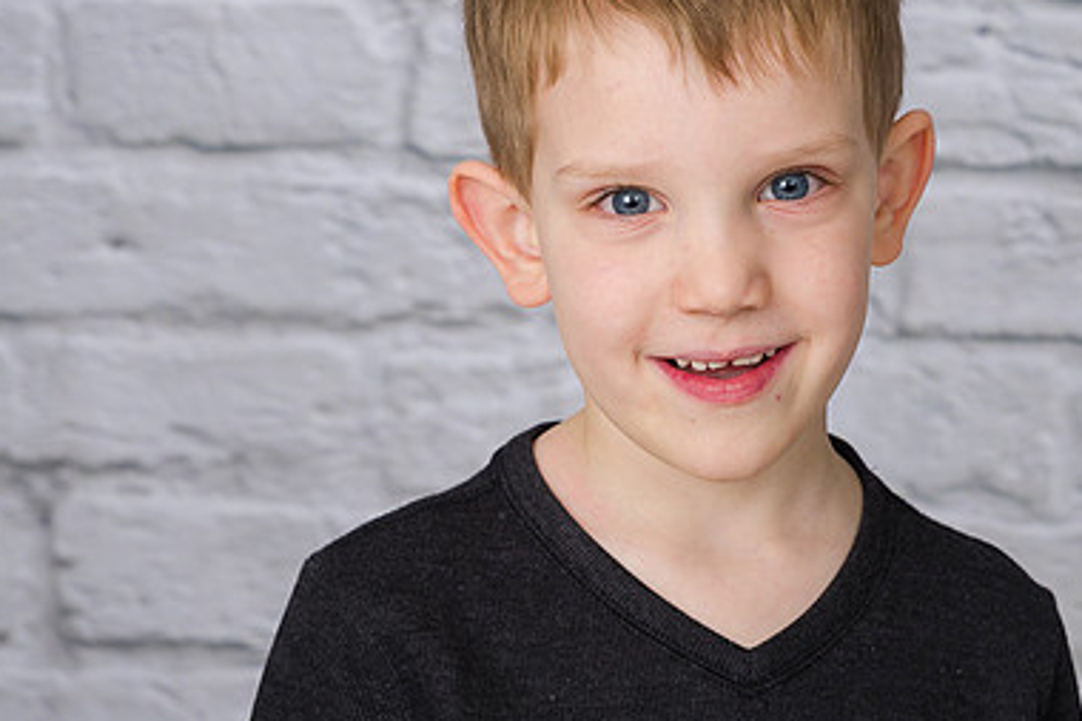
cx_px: 813
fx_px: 3995
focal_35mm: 133
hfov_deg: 15.4
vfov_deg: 10.3
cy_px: 318
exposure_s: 1/160
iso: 160
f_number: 8
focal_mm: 70
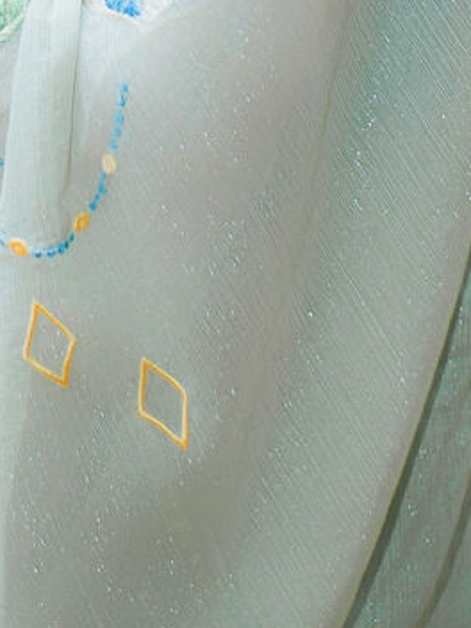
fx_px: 4463
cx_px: 148
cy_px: -746
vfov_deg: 7.6
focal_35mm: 246
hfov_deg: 6.0
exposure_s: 1/125
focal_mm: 50
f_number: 2.2
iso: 100
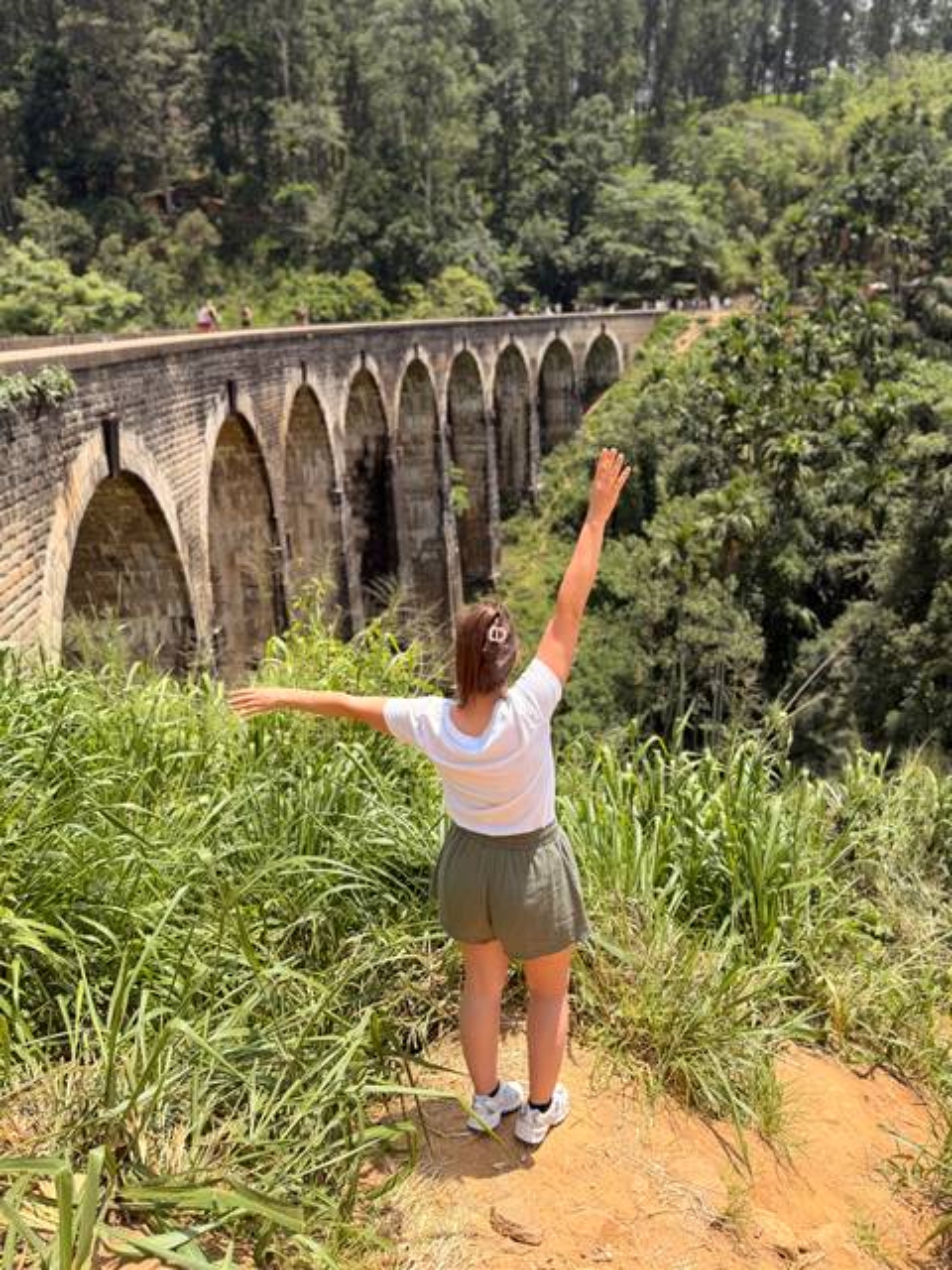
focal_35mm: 24
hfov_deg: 56.8
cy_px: 635
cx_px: 476
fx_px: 880
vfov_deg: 71.6
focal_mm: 6.76
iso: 80
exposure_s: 1/3279
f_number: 1.78
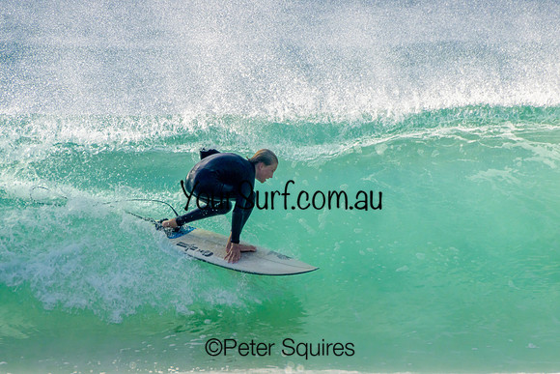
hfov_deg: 2.1
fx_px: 15558
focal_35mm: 1000
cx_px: 280
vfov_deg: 1.4
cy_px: 187
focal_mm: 1000
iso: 1250
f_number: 11
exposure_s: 1/2000
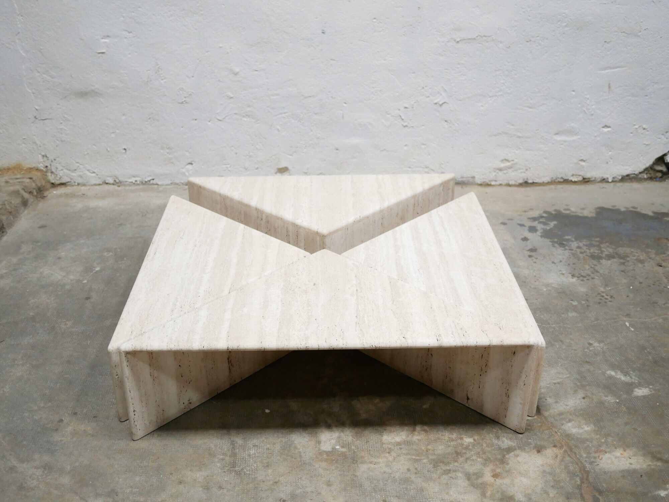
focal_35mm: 40
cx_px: 334
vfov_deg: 36.0
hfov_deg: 46.8
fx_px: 773
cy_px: 251
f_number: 1.7
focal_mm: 20
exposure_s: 1/60
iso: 1000
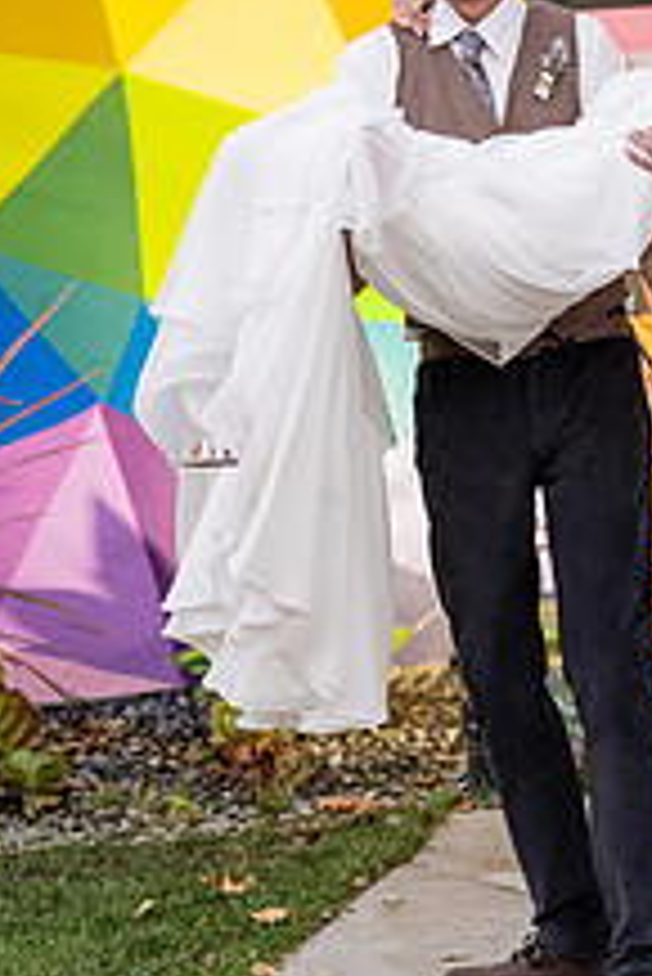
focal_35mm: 114
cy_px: 274
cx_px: 589
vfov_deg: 17.9
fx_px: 3092
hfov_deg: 12.0
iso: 500
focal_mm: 55
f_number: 2.2
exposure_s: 1/160
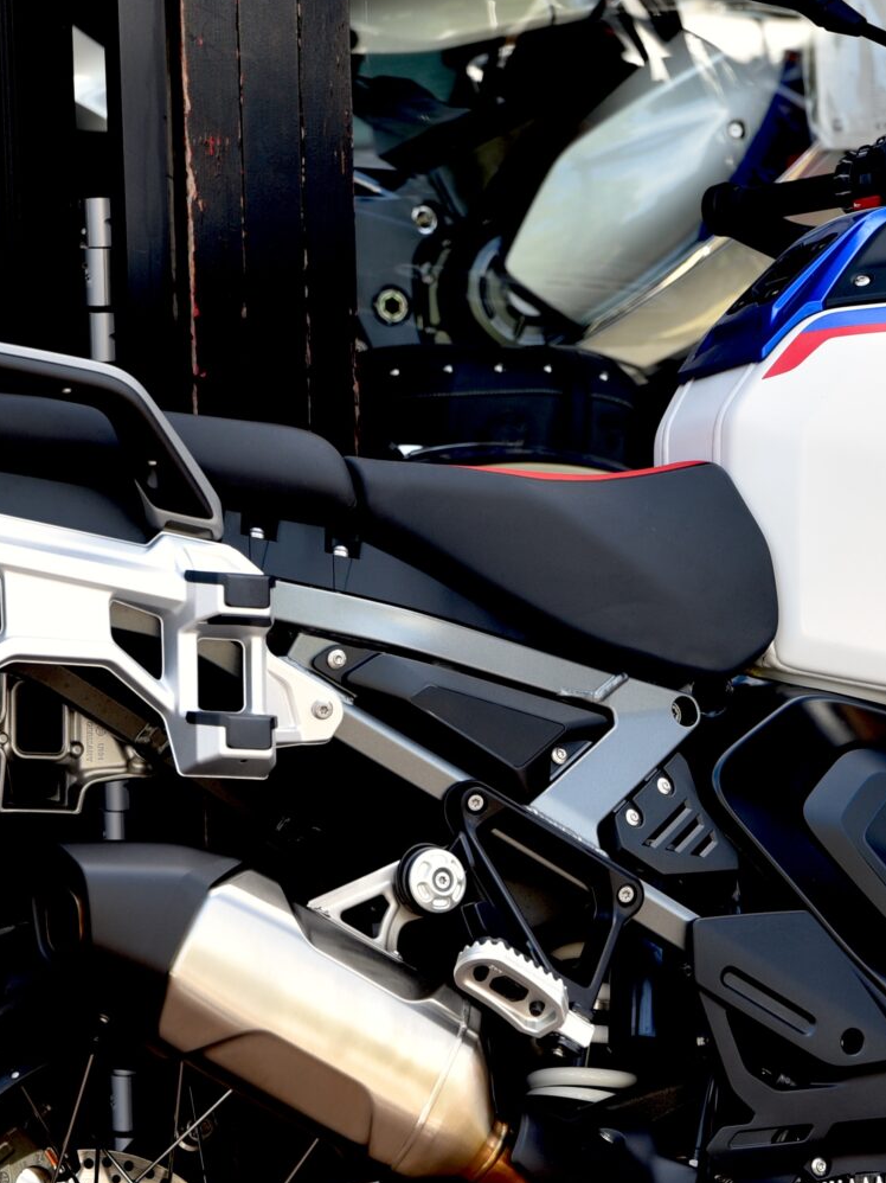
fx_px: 5224
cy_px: 675
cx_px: 638
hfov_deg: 9.7
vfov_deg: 12.9
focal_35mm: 153
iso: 100
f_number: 4.5
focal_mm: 62
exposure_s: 1/80
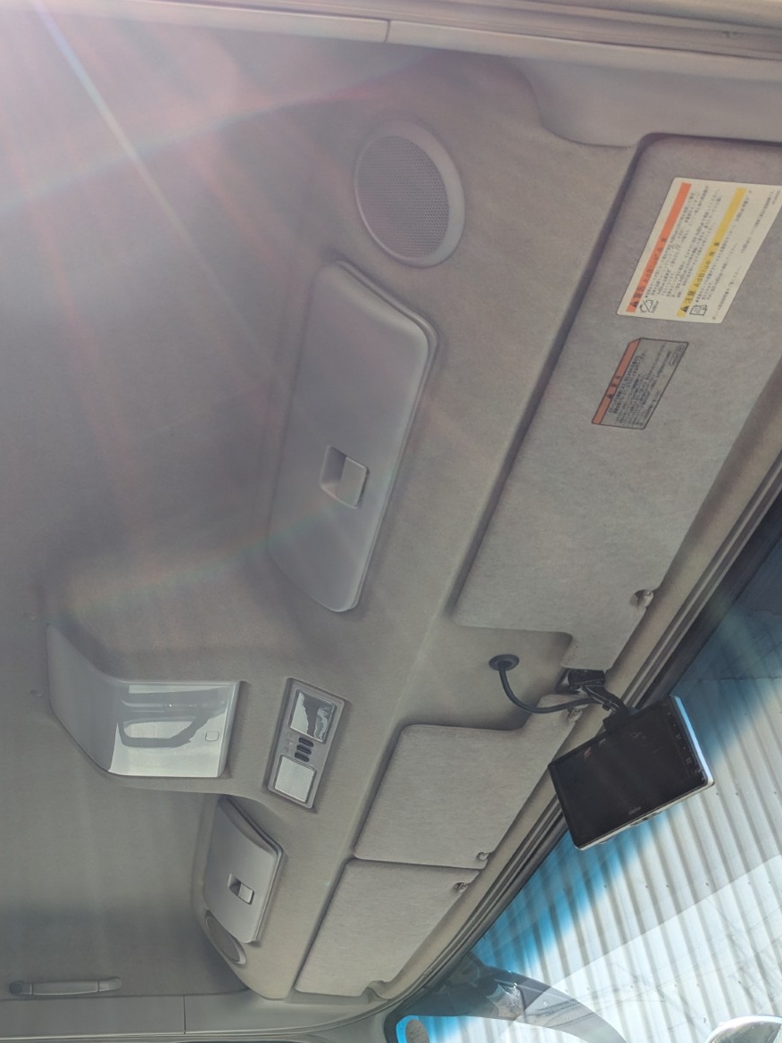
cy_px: 521
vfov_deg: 50.1
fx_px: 1114
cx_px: 203
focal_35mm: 37
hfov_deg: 37.8
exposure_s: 1/585
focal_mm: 4.38
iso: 42
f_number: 1.73
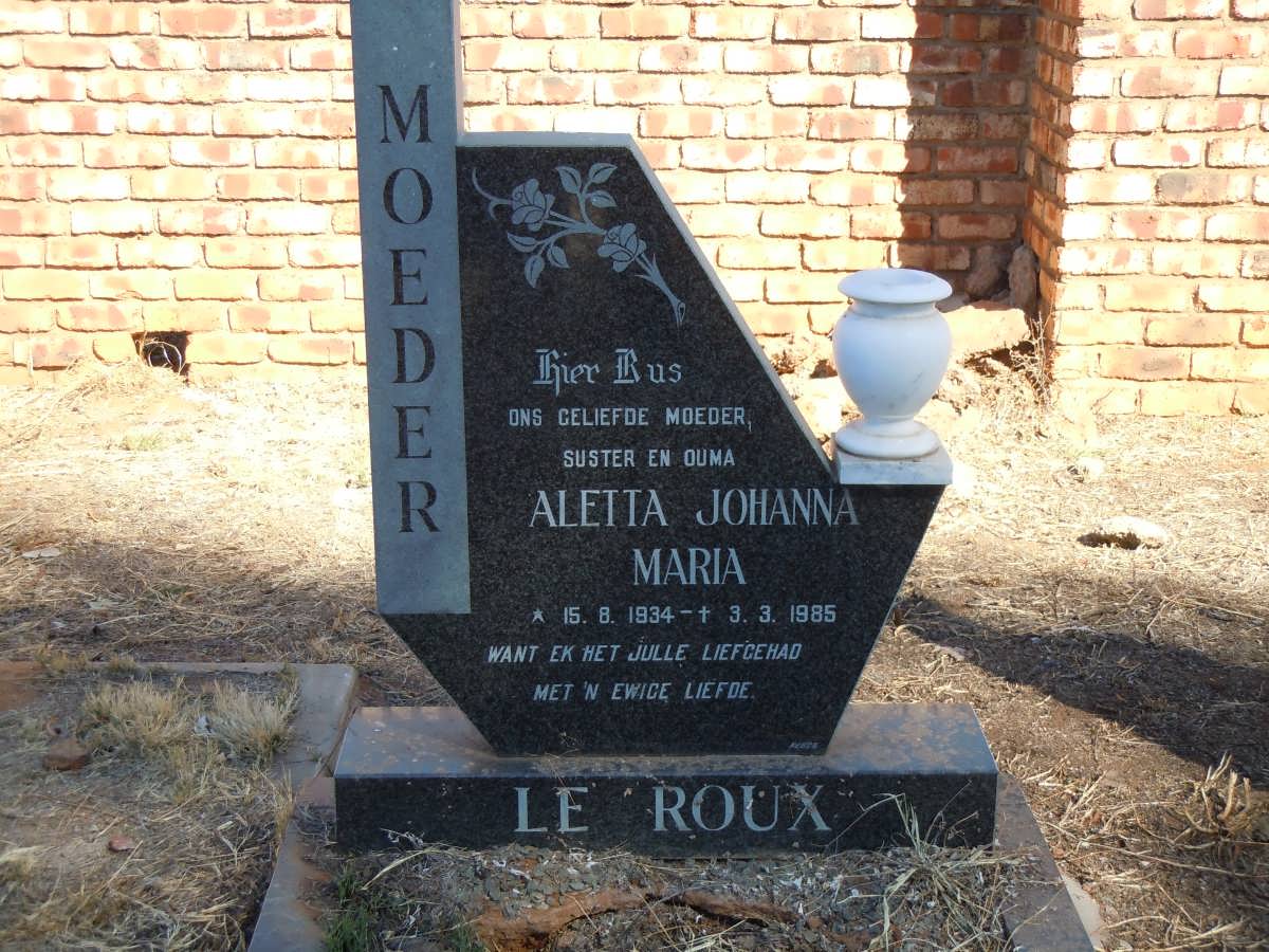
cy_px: 476
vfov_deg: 24.8
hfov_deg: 32.7
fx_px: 2163
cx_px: 634
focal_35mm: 59
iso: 200
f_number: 4
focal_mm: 10.6
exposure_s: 1/320
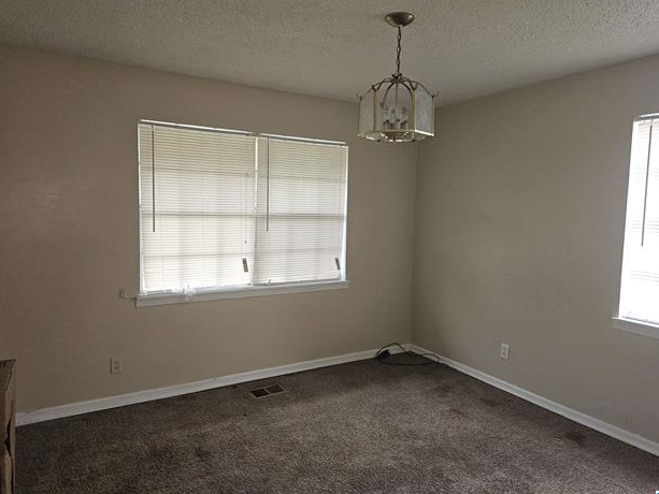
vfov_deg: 56.8
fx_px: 457
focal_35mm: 24
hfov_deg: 71.6
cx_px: 339
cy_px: 244
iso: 50
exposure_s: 1/50
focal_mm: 5.4
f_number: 1.8
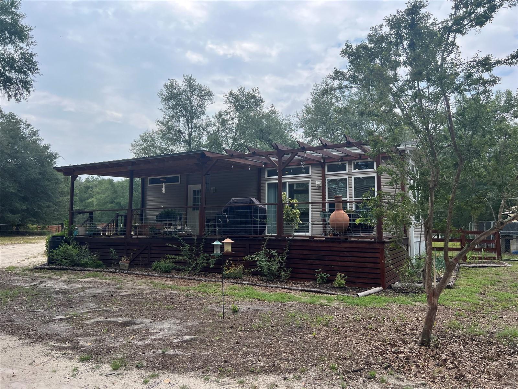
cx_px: 259
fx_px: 389
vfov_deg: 53.1
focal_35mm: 26
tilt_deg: +6.7
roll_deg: +0.1
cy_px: 194
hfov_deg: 67.3
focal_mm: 5.7
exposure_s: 1/3077
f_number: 1.5
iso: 50
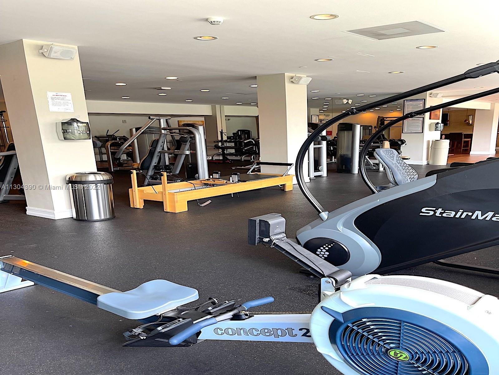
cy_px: 188
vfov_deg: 53.1
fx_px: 375
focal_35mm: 26
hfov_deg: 67.3
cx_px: 250
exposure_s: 1/120
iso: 125
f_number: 1.6
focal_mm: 5.1
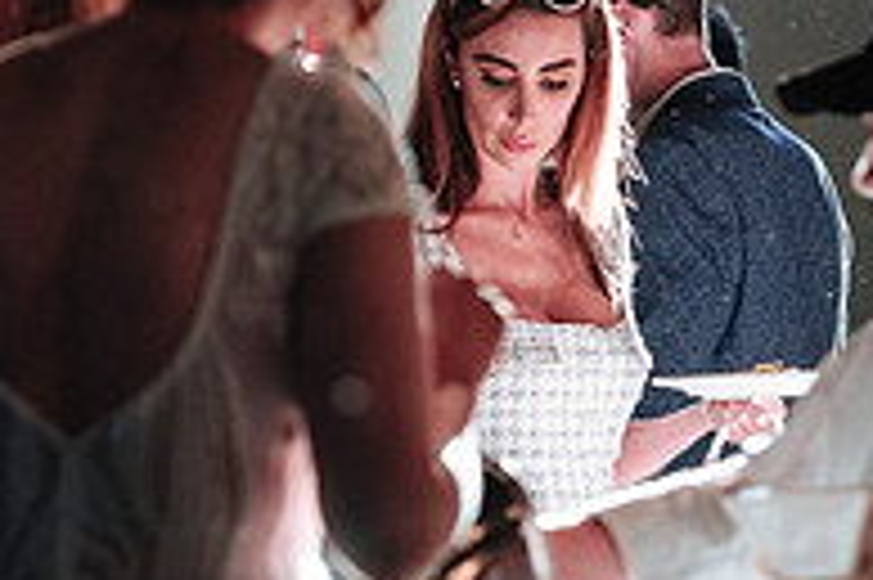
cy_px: 466
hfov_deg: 4.2
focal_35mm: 487
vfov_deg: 2.8
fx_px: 11799
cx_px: 621
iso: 400
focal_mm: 94.5
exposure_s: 1/100
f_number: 2.8
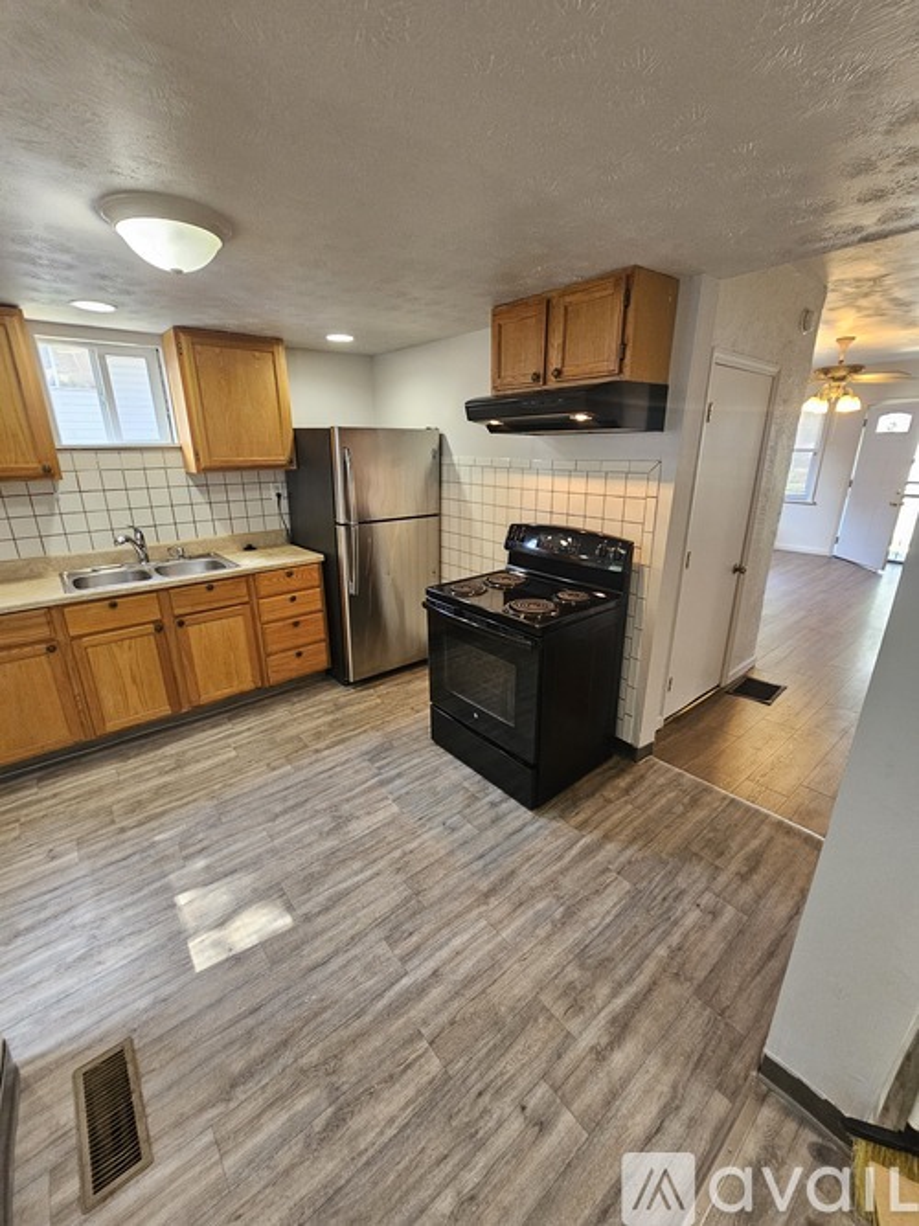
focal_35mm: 13
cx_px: 460
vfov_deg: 106.2
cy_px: 613
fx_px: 460
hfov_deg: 89.9
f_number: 2.2
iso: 400
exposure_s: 1/60
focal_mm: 2.2
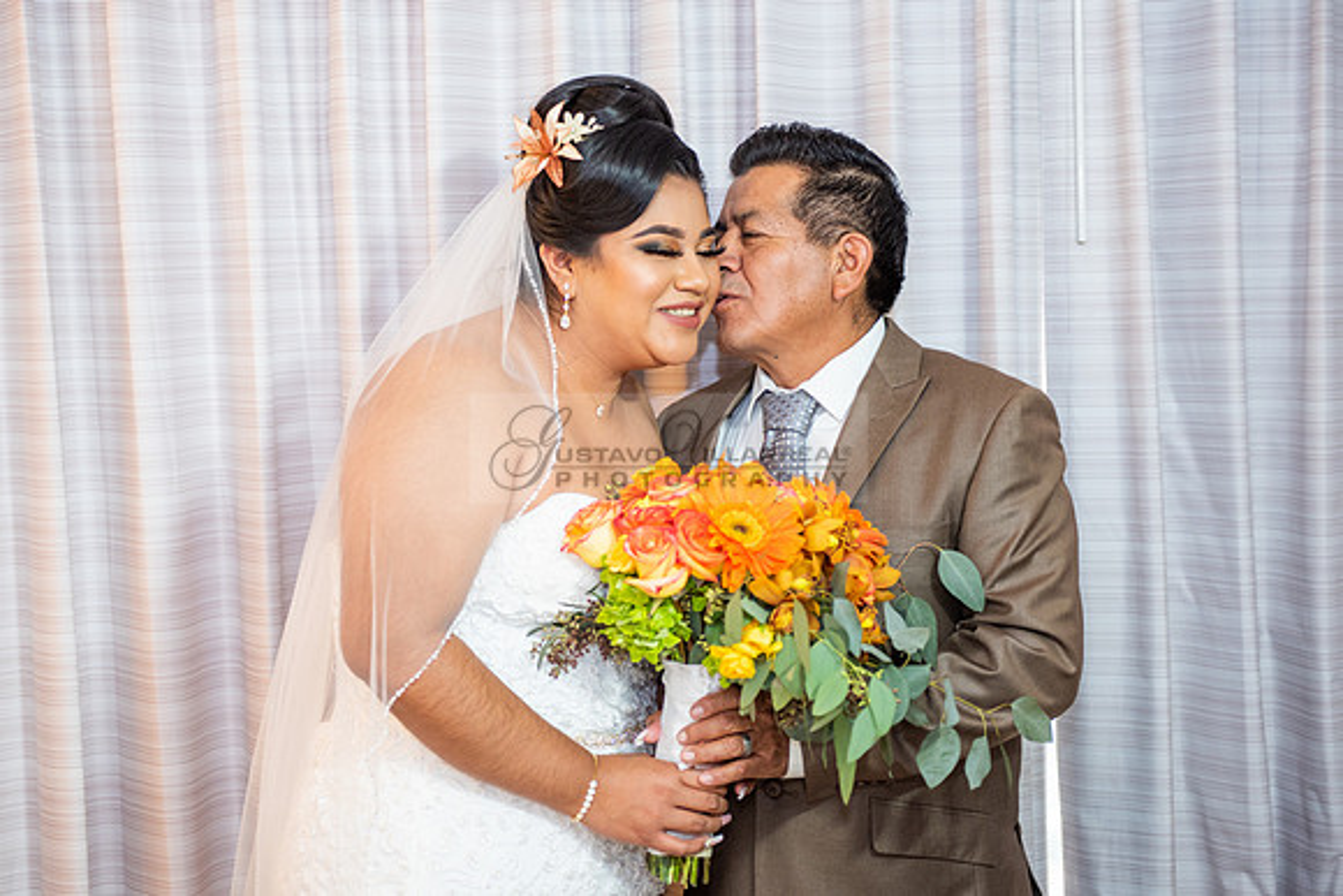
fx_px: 2547
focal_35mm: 68
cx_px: 657
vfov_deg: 20.0
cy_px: 447
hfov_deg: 29.5
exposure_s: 1/100
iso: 320
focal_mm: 60
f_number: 2.8
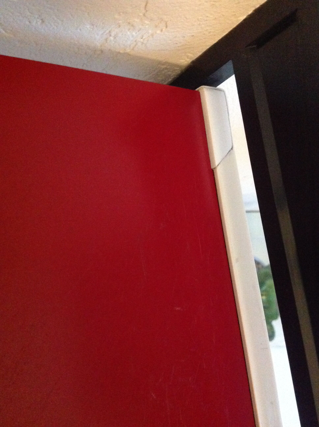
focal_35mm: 35
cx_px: 160
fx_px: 431
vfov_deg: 52.7
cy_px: 214
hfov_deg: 40.6
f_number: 2.4
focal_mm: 4.28
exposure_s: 1/17
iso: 800
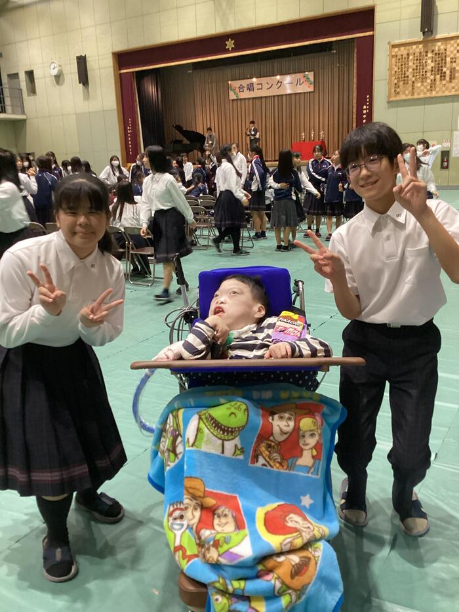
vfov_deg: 58.3
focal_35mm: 31
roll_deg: +2.3
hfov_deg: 45.5
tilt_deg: -14.7
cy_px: 306
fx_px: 548
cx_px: 230
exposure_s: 1/60
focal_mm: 3.3
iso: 320
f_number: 2.4
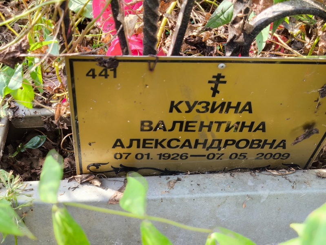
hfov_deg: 38.2
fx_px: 471
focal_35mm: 50
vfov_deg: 29.1
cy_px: 122
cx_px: 163
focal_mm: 4.71
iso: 64
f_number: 1.7
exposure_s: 1/100
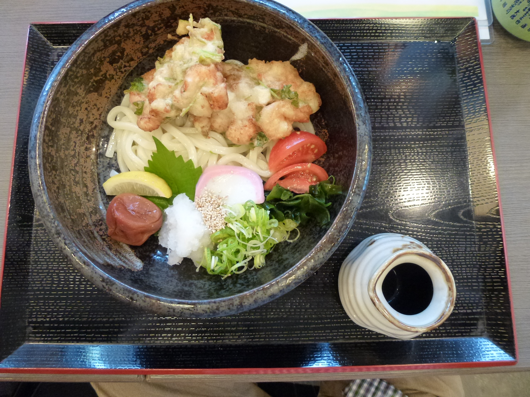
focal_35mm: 24
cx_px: 265
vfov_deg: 56.8
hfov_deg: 71.6
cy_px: 198
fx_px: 367
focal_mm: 4.3
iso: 400
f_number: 3.3
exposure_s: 1/40
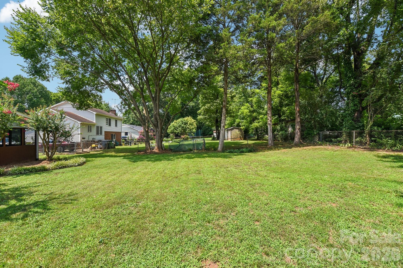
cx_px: 202
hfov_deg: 104.3
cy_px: 134
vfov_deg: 81.2
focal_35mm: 14
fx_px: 157
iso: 200
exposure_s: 1/160
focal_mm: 14
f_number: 11
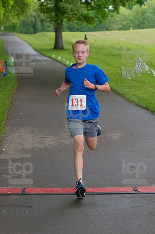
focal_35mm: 150
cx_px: 78
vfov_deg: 13.7
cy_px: 117
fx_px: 971
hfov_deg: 9.1
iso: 6400
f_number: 5.6
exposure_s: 1/1250
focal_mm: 100
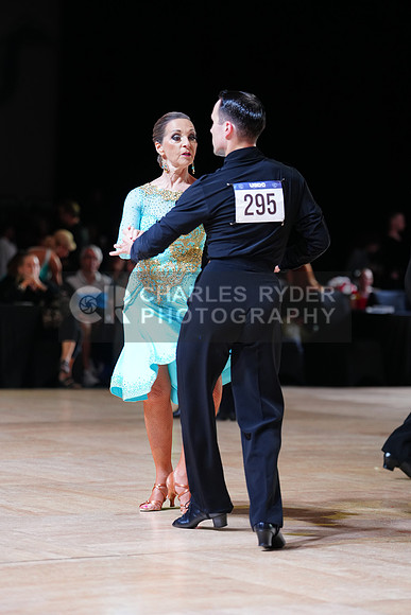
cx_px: 206
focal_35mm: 124
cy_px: 308
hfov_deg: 11.1
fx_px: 2122
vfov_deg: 16.5
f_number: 2.8
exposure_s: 1/400
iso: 800
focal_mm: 124
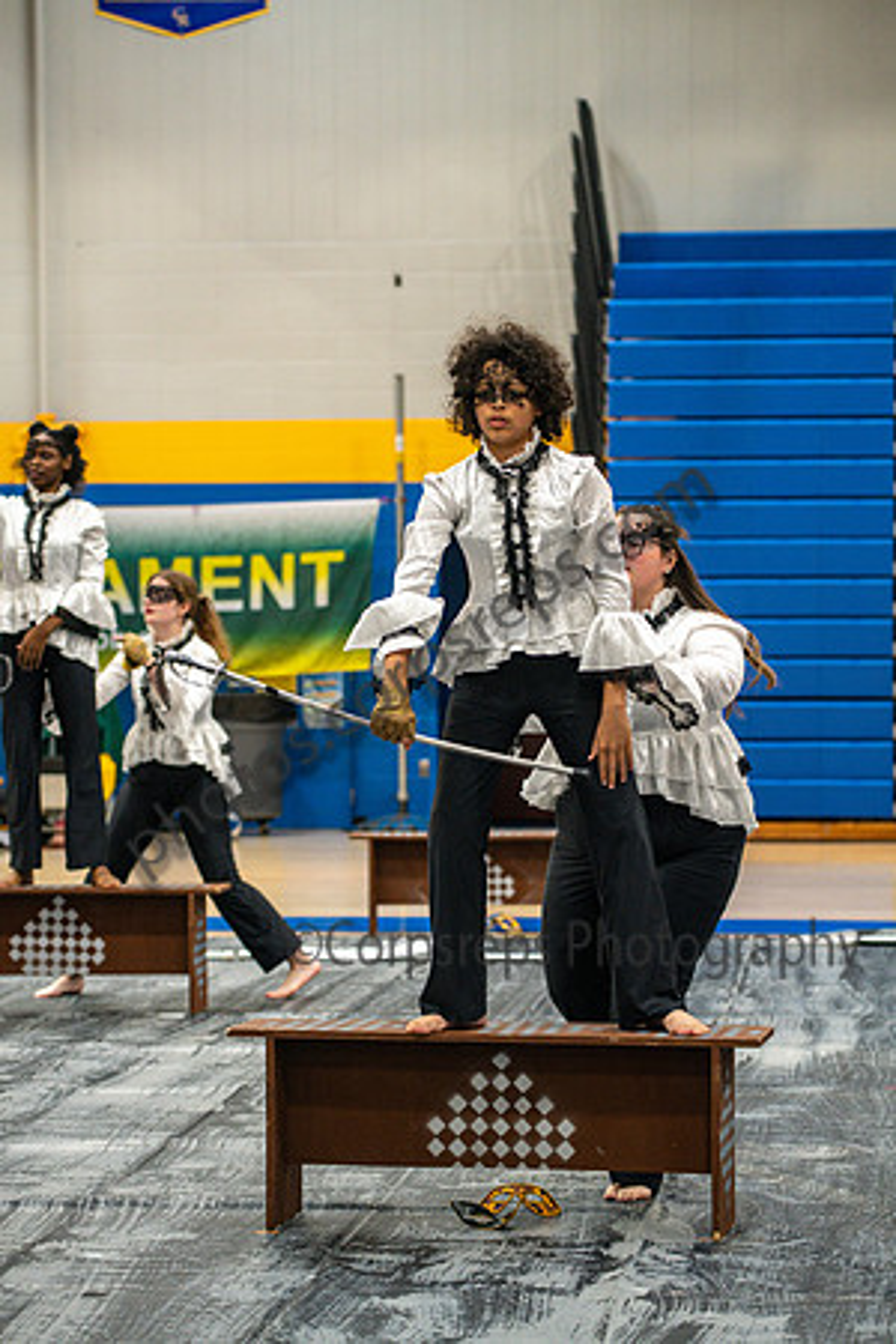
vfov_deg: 18.6
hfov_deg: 12.5
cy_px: 672
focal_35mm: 110
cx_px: 448
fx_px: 4106
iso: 2800
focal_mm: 110
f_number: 4
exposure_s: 1/500
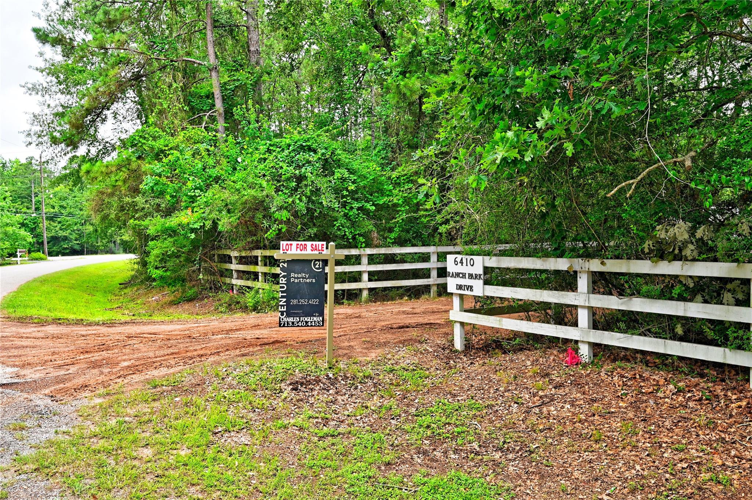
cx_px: 376
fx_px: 626
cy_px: 250
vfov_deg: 43.5
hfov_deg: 62.0
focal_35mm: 30
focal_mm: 30
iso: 400
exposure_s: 1/50
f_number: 8
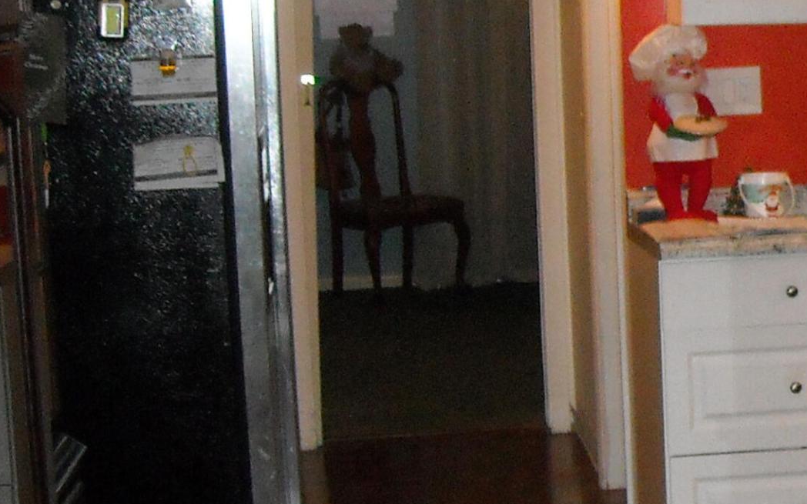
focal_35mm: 102
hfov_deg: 18.7
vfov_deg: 12.8
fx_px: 2243
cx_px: 1101
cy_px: 226
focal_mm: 5.7
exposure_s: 1/60
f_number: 2.8
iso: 400
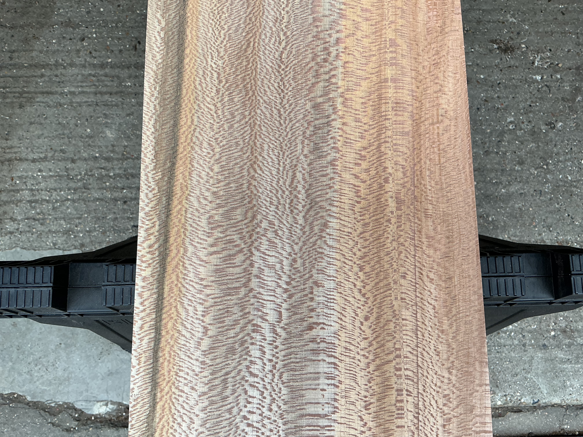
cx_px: 292
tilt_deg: -80.0
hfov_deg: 61.7
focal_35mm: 29
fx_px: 488
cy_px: 218
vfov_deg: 48.2
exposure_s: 1/138
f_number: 1.8
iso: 16
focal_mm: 3
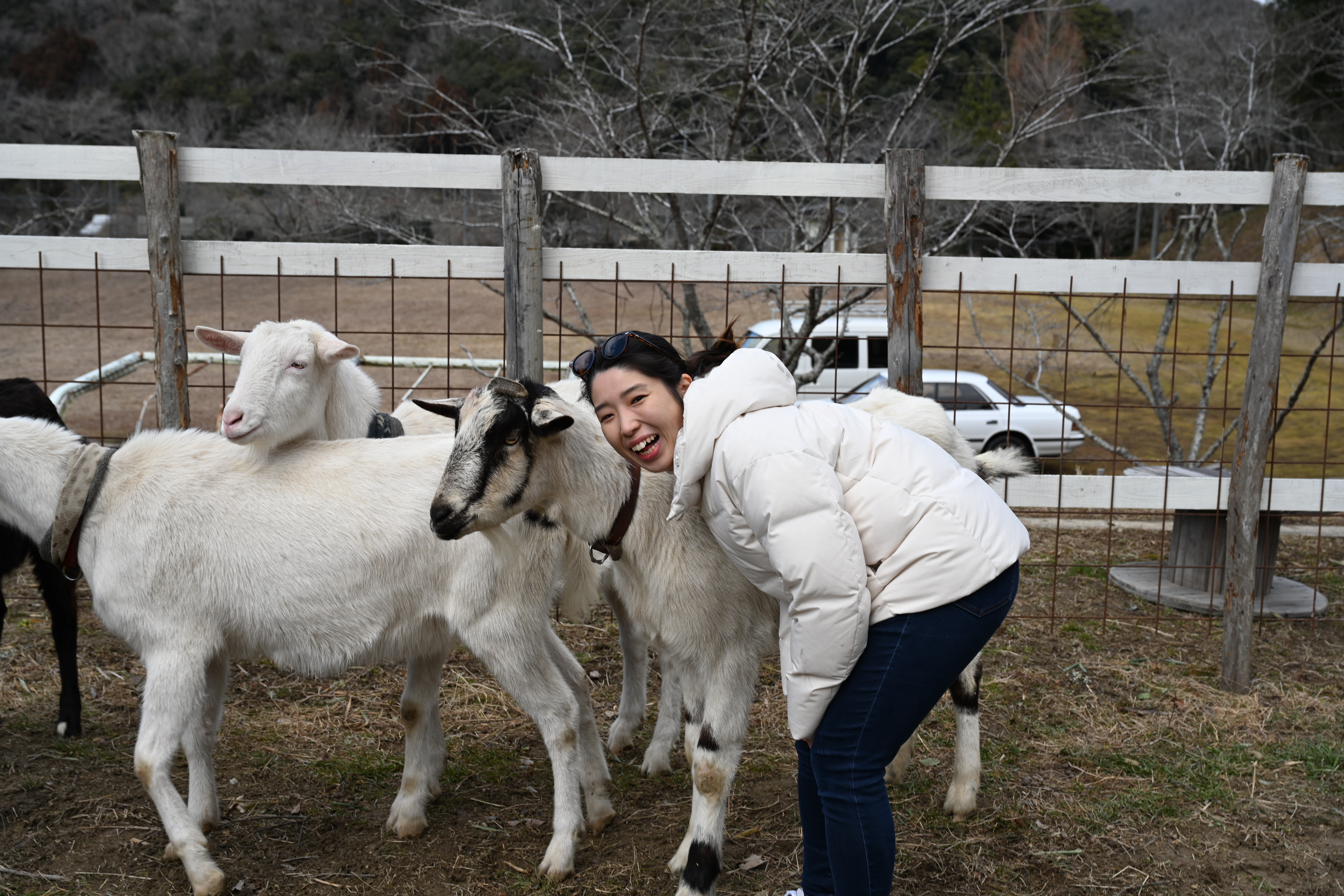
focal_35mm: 42
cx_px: 672
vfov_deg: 31.9
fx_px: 1568
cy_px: 448
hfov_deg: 46.4
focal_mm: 42
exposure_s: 1/320
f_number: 6.3
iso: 100
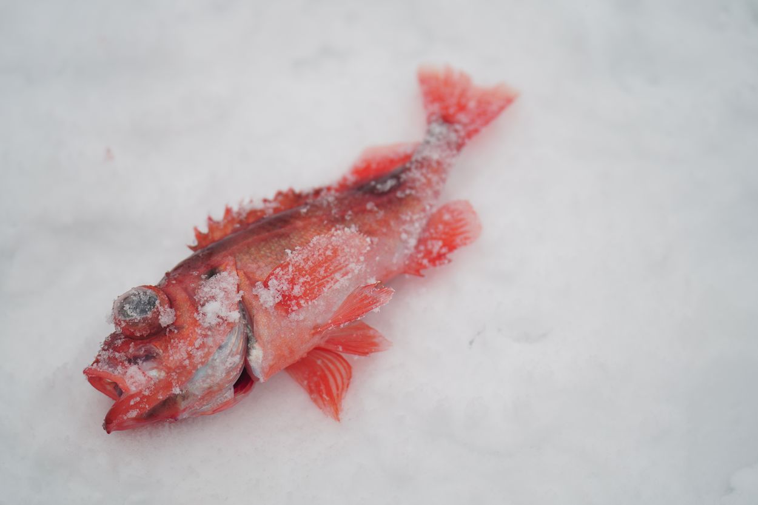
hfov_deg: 15.5
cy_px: 252
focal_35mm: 132
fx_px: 2779
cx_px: 379
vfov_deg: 10.4
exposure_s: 1/400
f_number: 2.8
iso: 100
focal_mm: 132
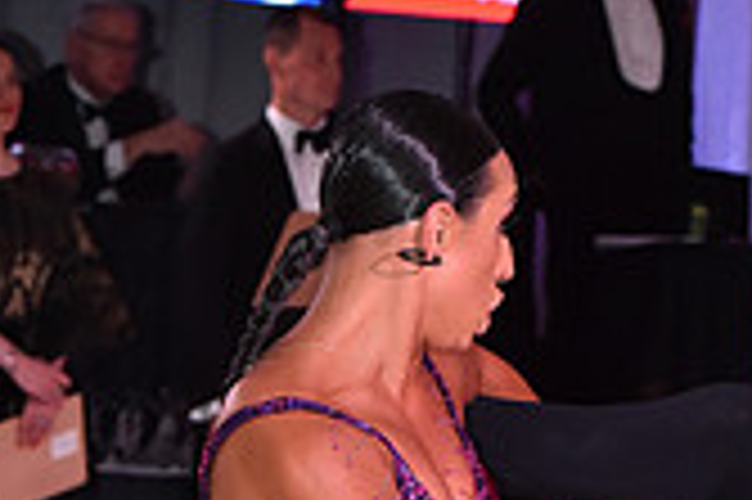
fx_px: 8139
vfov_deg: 3.5
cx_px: 552
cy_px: 757
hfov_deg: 5.3
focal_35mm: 390
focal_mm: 112
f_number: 7.1
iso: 2500
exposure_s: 1/320
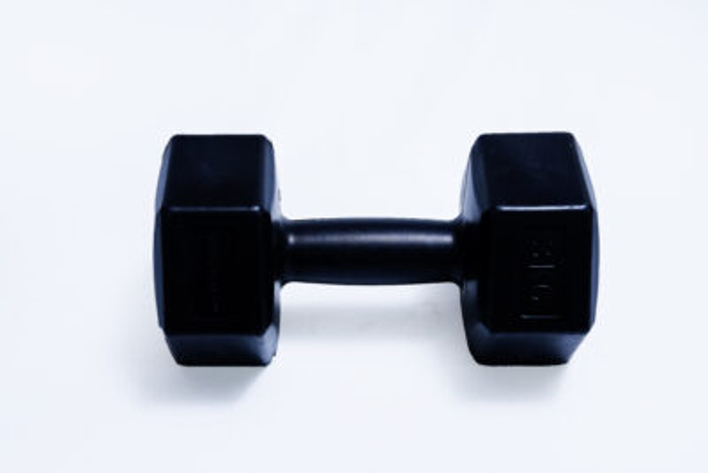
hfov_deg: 28.8
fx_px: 1377
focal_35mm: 70
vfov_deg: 19.5
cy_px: 236
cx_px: 354
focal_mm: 70
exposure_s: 1/160
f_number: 9
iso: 3200
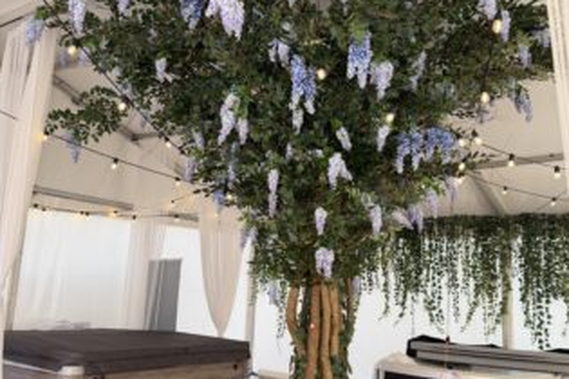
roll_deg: -3.0
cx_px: 289
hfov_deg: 55.8
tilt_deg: +11.6
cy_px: 203
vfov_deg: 38.9
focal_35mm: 34
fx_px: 537
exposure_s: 1/121
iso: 64
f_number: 1.78
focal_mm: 6.76
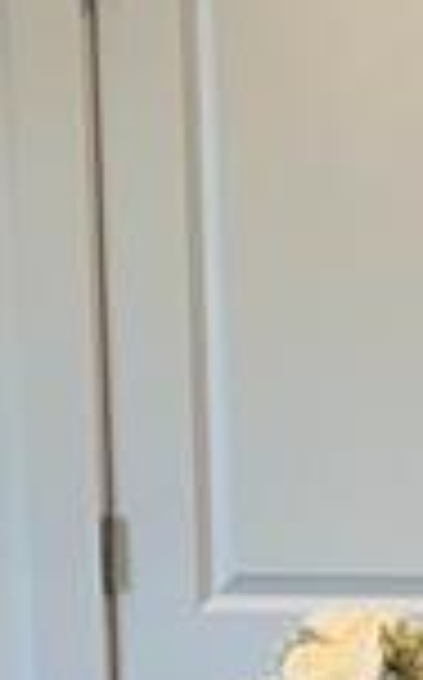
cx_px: 940
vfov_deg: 9.4
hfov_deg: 5.8
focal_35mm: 219
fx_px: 4051
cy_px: 847
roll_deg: -0.1
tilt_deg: -8.8
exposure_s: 1/120
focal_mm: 5.7
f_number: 1.5
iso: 80
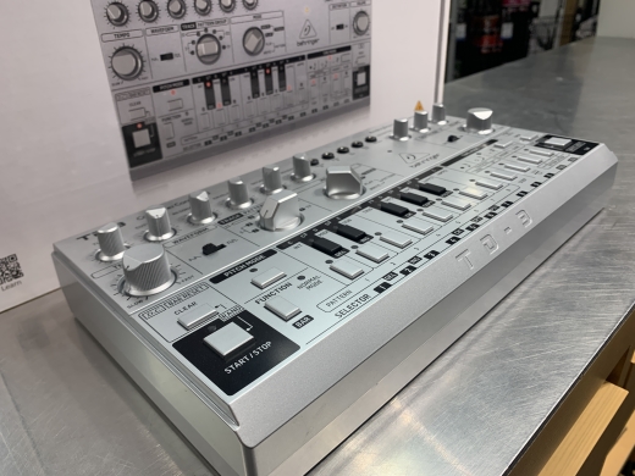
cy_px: 238
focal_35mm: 26
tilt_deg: -28.7
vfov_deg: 53.1
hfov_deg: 67.3
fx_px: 477
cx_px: 318
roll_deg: +3.4
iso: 40
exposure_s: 1/120
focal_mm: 4.25
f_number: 1.8
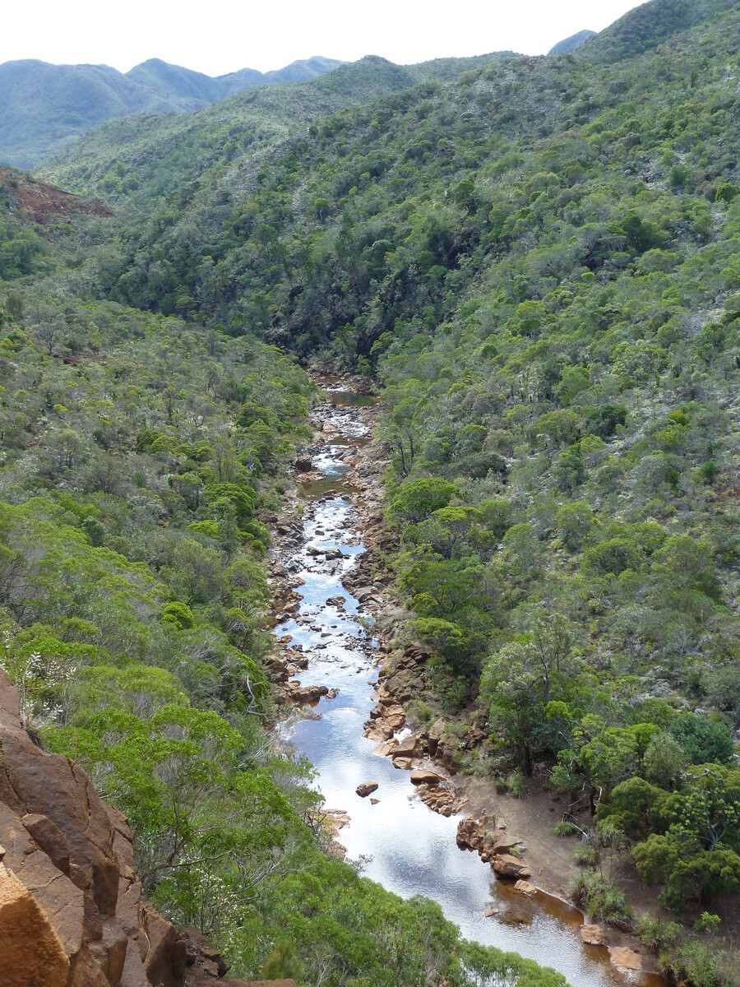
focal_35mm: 42
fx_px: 1197
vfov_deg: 44.8
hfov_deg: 34.3
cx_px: 370
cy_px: 494
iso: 80
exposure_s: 1/100
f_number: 4
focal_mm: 6.9
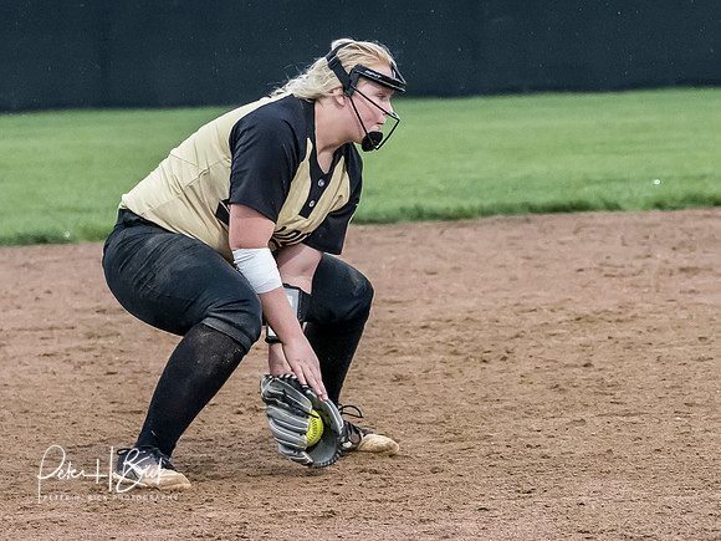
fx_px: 7913
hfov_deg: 5.2
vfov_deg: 3.9
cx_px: 284
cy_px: 302
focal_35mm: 380
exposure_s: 1/1000
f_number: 3.6
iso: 3200
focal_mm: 100
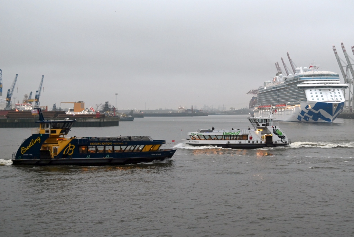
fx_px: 394
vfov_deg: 33.5
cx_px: 177
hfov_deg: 48.4
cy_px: 118
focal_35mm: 40
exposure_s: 1/125
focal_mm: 40
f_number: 4
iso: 1000
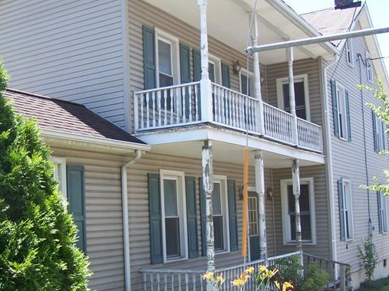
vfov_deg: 30.2
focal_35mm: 48
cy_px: 172
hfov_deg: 39.7
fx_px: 539
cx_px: 201
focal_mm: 6.3
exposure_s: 1/250
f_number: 2.8
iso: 80
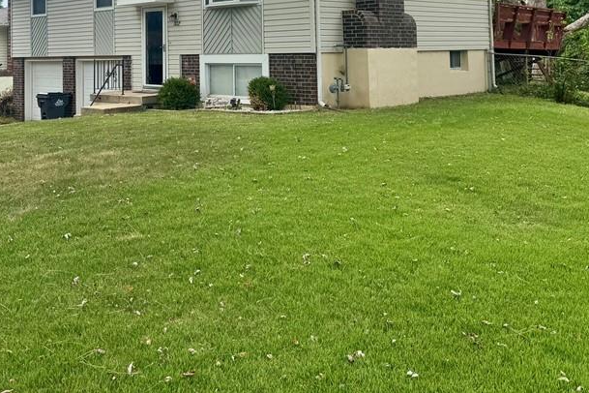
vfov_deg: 30.2
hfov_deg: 45.9
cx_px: 210
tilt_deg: +2.5
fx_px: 687
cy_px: 23
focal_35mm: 42
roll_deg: +0.9
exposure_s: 1/4310
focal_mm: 6.76
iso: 80
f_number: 1.78
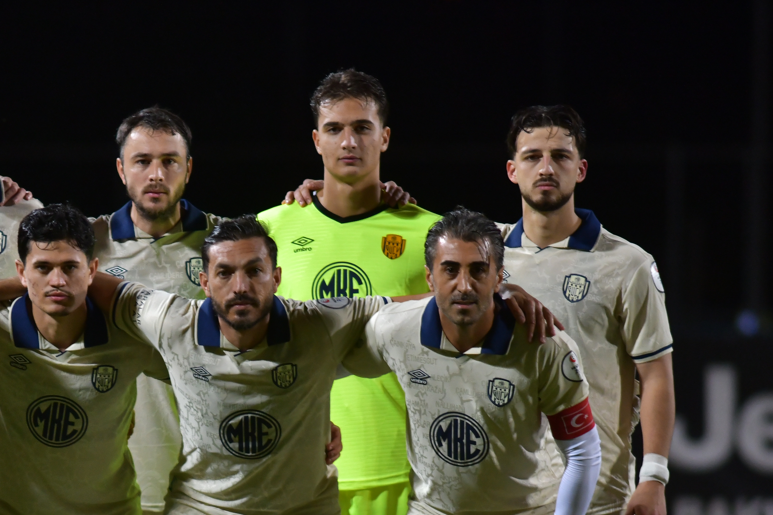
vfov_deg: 2.4
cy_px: 446
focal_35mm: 574
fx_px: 12324
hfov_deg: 3.6
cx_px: 122
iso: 1000
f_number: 4
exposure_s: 1/800
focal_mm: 300
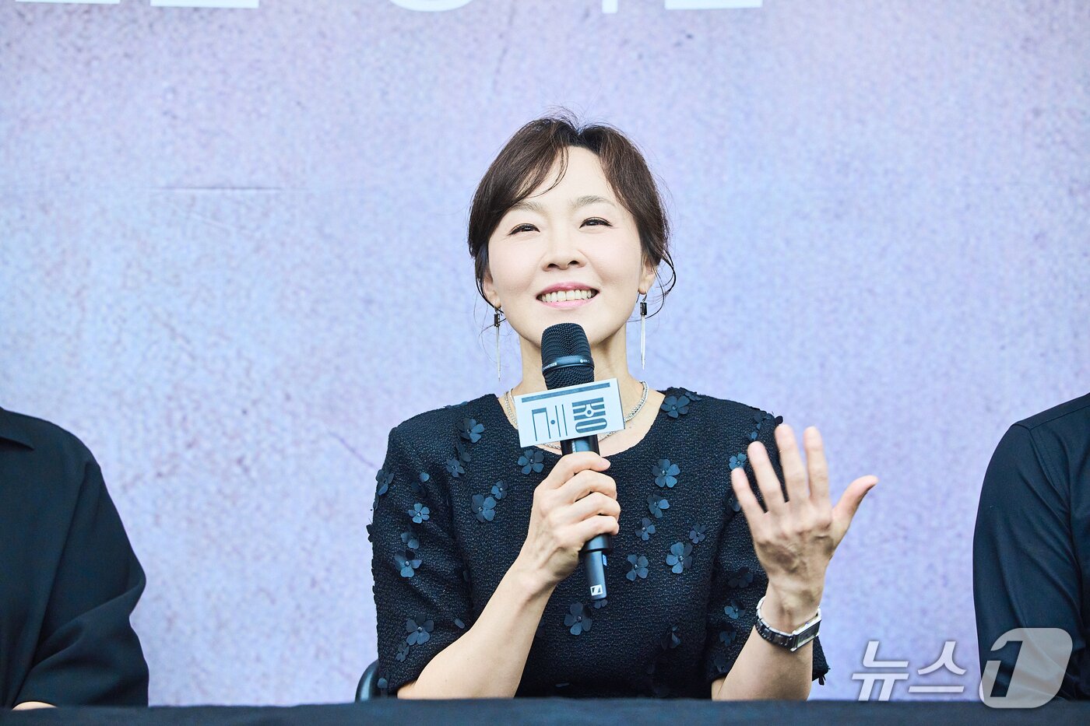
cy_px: 363
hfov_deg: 18.6
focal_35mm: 110
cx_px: 545
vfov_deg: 12.4
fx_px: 3330
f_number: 3.2
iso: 2000
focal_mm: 110
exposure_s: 1/160
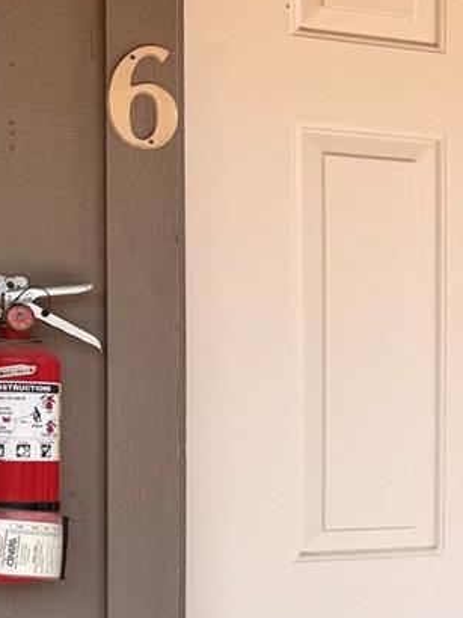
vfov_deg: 21.6
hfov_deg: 14.7
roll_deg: -0.5
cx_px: 778
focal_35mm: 90
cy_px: 440
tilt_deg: -2.8
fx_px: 1607
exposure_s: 1/1112
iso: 80
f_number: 1.78
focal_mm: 6.76
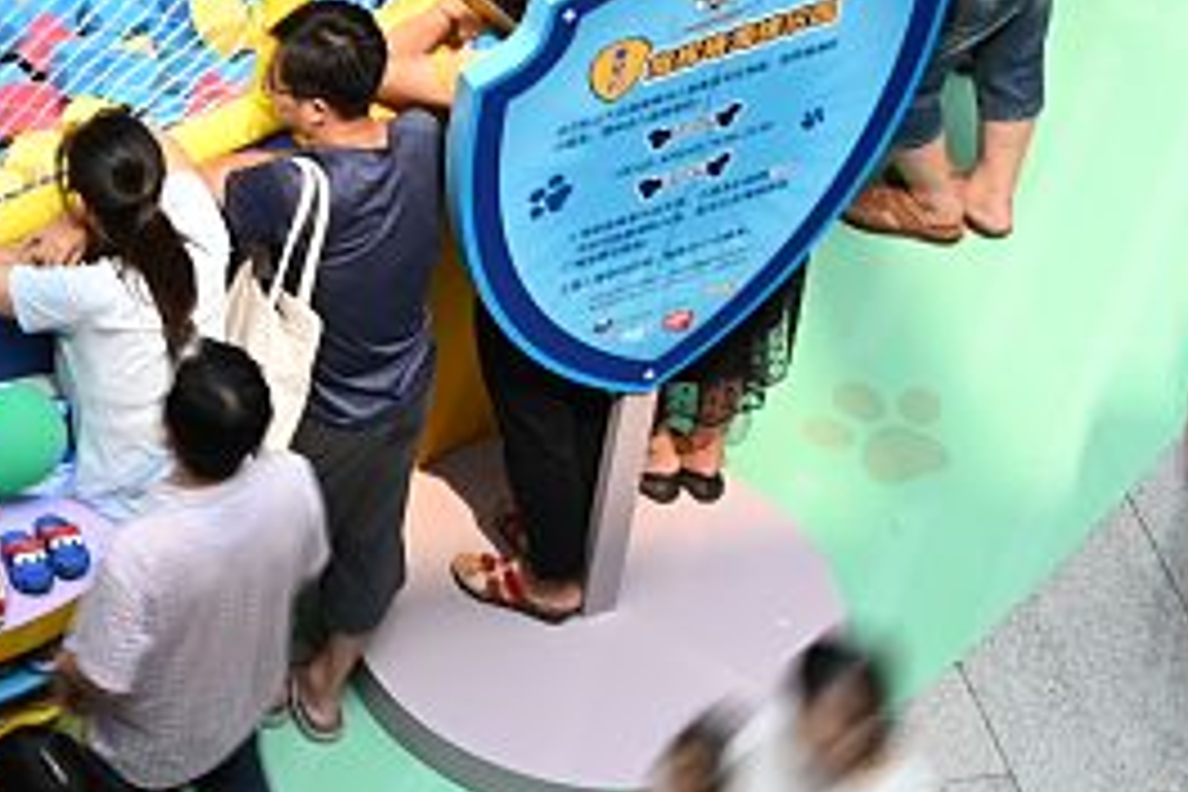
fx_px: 8711
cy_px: 1130
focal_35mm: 264
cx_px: -968
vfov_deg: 5.2
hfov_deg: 7.6
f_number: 16
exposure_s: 1/6
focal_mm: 58
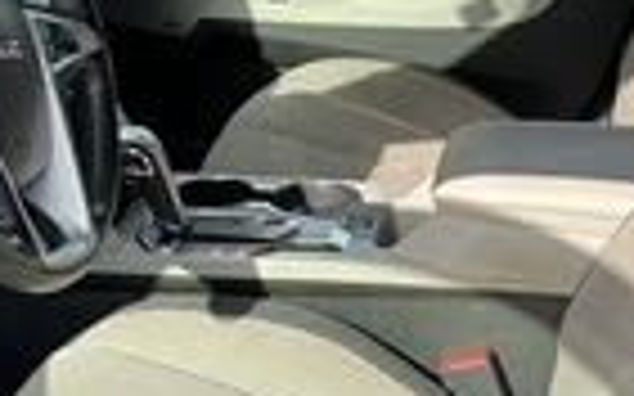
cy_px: 338
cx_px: 18
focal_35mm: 84
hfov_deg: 23.7
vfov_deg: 15.4
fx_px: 1451
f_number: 1.8
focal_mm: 3
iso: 25
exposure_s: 1/439
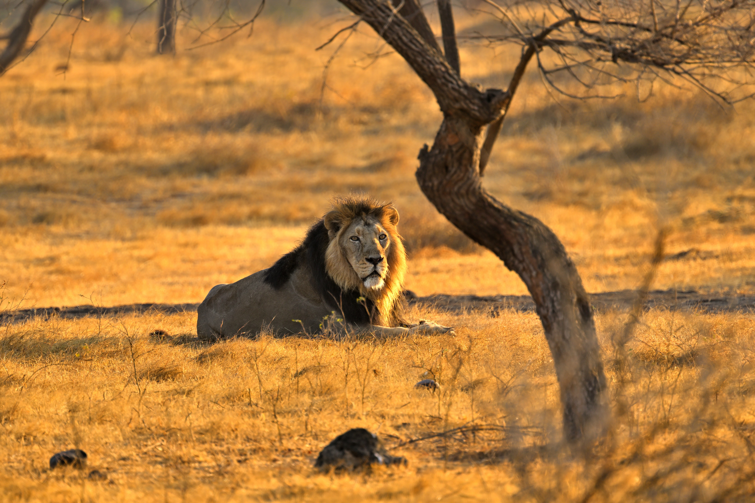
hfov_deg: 3.4
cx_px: 378
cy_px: 252
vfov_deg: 2.3
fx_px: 12579
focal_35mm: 600
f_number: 5.6
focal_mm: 400
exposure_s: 1/100
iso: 64
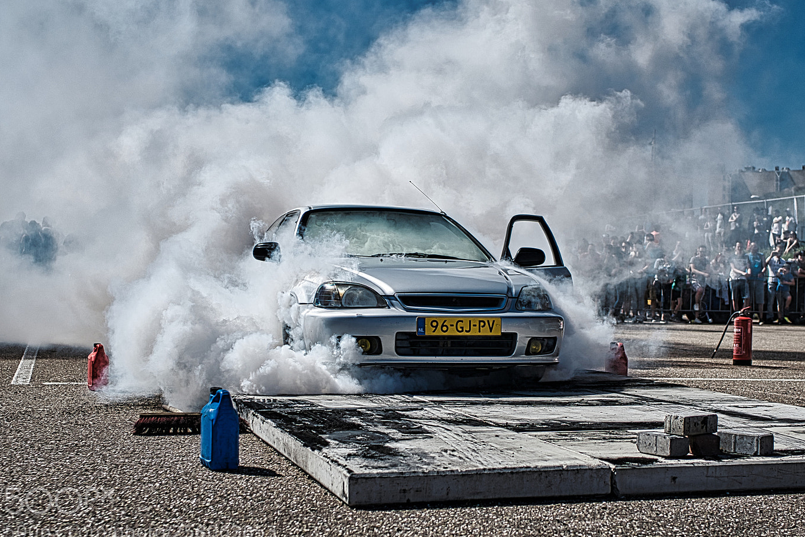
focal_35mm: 41
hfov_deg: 47.3
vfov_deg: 32.7
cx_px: 440
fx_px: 917
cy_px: 264
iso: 100
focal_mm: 35
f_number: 2.8
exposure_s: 1/1600
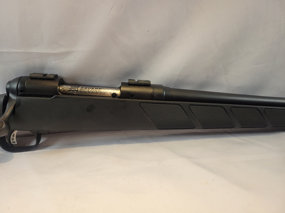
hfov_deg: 67.3
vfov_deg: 53.1
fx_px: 214
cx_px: 142
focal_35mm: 26
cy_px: 106
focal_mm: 5.4
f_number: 1.8
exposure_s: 1/264
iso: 40
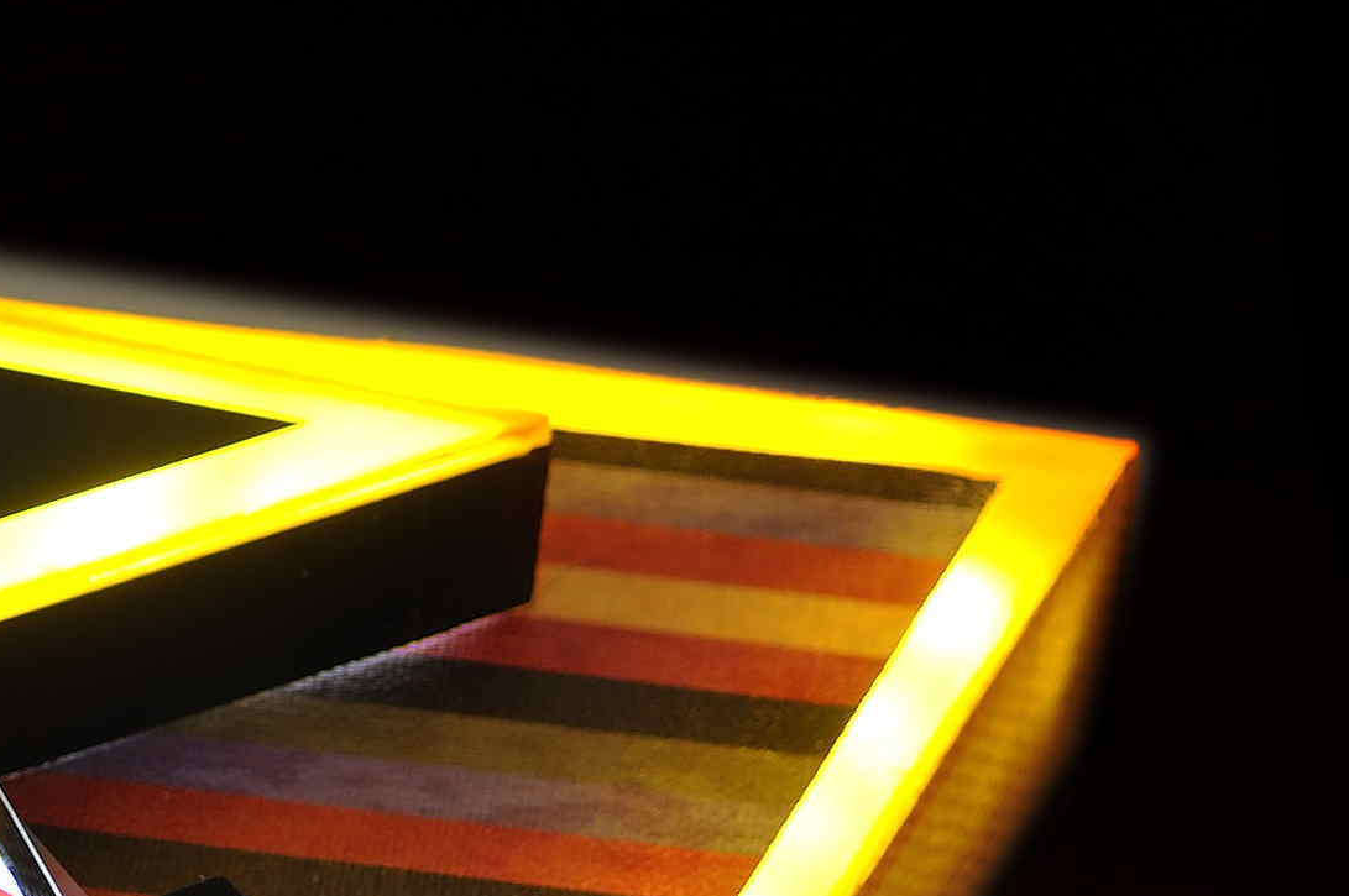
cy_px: 1112
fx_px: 23169
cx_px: -1298
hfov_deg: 3.3
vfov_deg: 2.2
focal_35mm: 619
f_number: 5
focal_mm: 105
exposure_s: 6
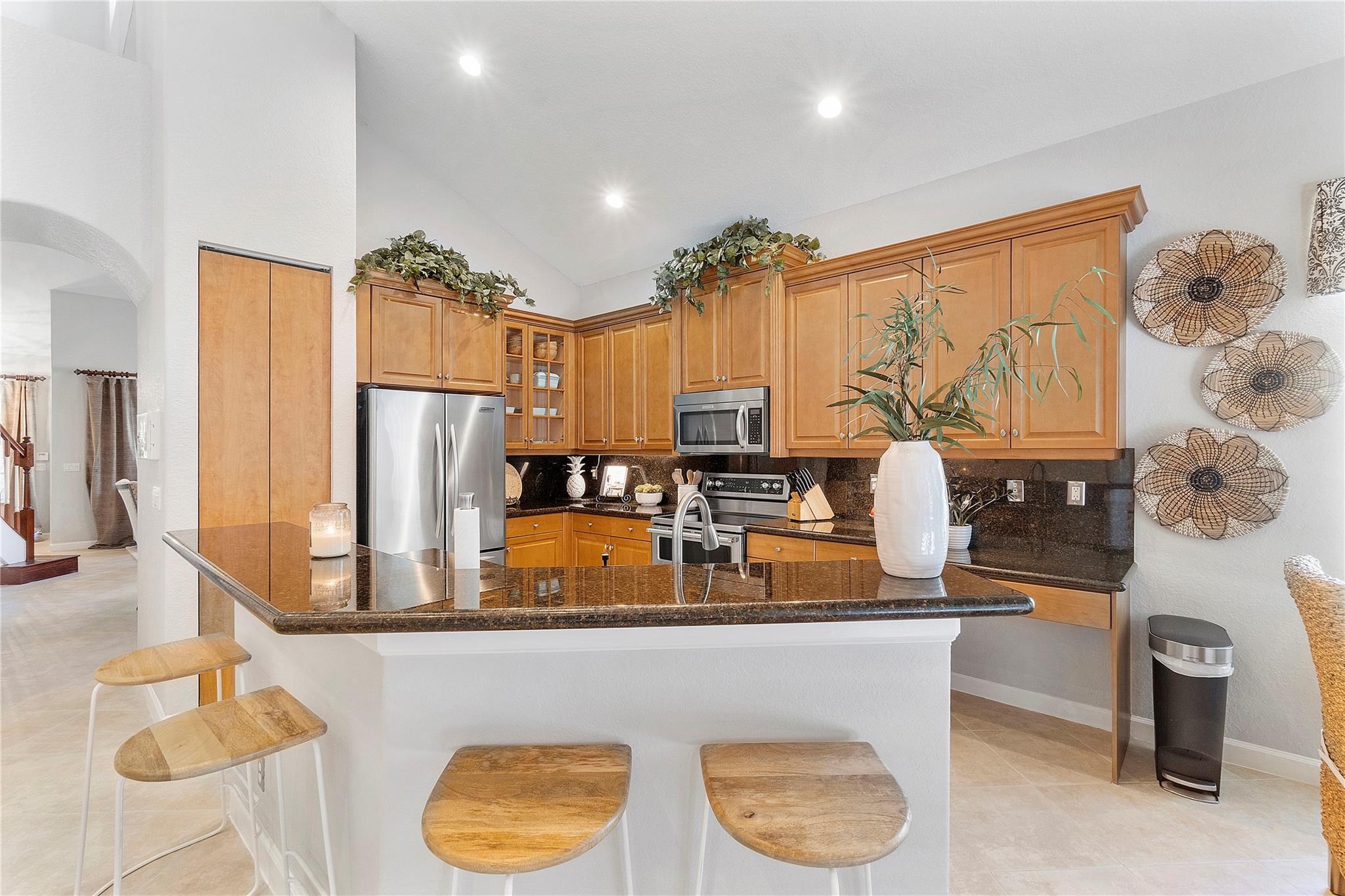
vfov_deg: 77.3
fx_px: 560
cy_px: 448
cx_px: 672
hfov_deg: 100.4
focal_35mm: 15
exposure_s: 1/1.67
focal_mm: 10
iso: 160
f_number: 11
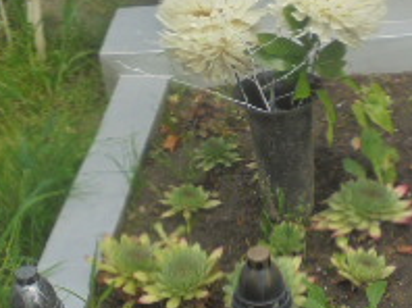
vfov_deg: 13.4
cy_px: 54
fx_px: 1308
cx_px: 237
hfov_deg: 17.9
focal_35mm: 110
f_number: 4
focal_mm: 6.1
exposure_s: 1/160
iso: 100
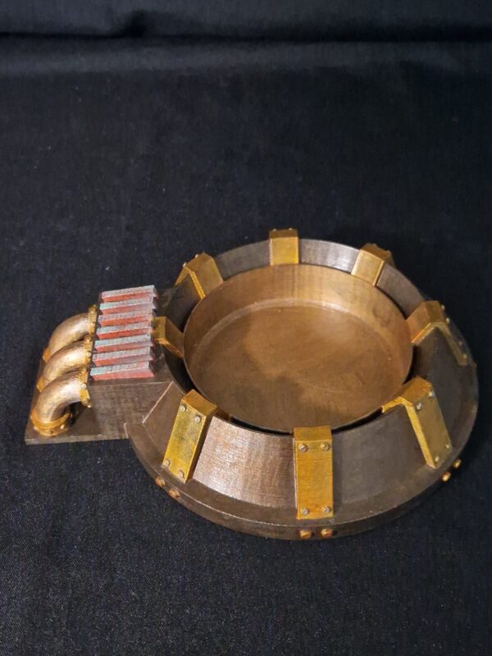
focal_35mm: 23
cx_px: 246
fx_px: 436
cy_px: 328
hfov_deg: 58.9
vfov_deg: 73.9
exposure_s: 1/17
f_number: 1.8
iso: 1000
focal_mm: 5.4
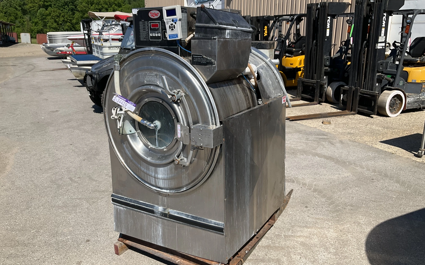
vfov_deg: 40.6
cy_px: 139
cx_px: 214
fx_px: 359
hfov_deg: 61.2
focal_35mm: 31
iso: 25
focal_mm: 3
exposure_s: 1/2058
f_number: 1.8
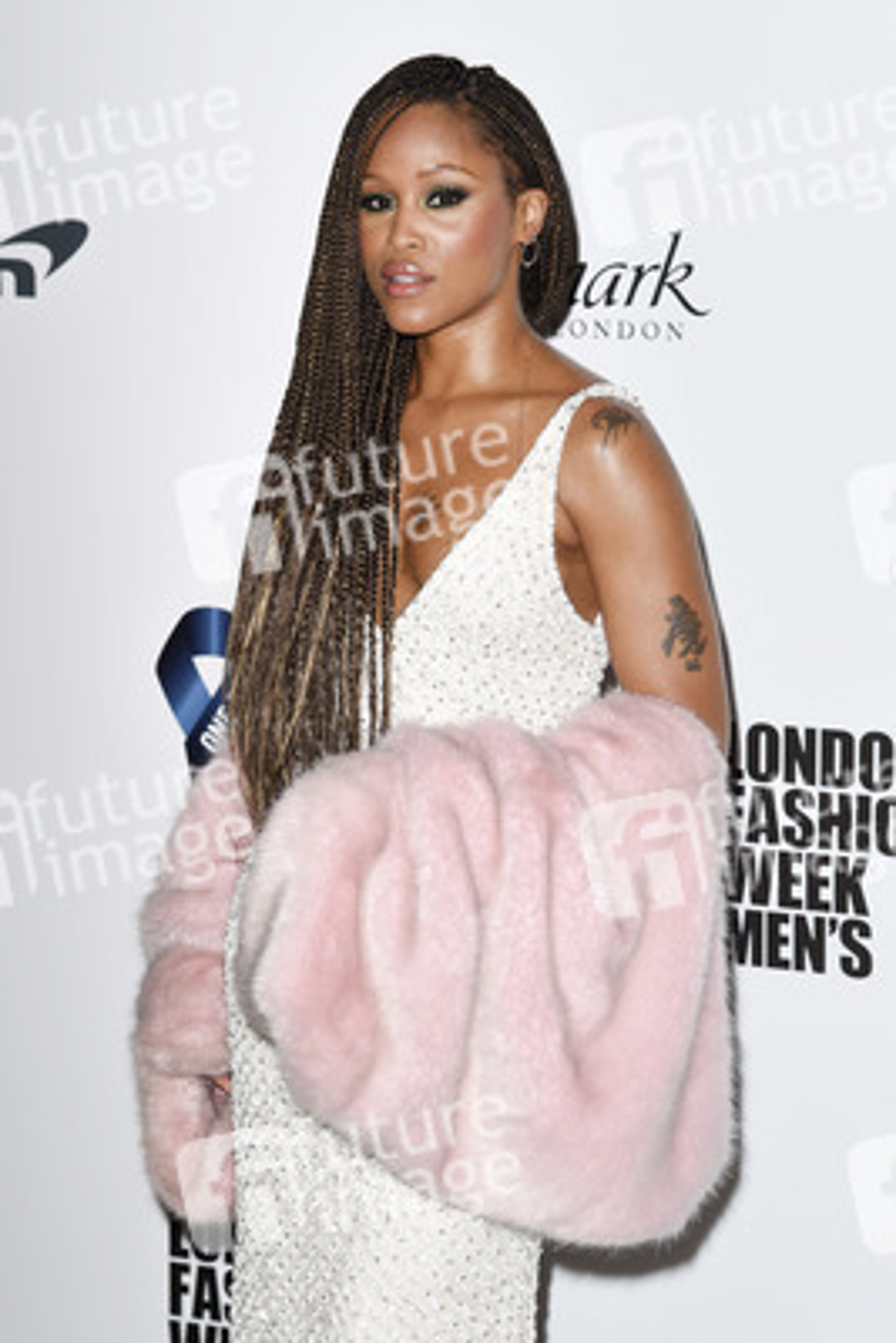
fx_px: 3543
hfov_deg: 14.4
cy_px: 672
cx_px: 448
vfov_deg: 21.5
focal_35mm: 95
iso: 640
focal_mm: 95
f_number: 6.3
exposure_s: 1/250
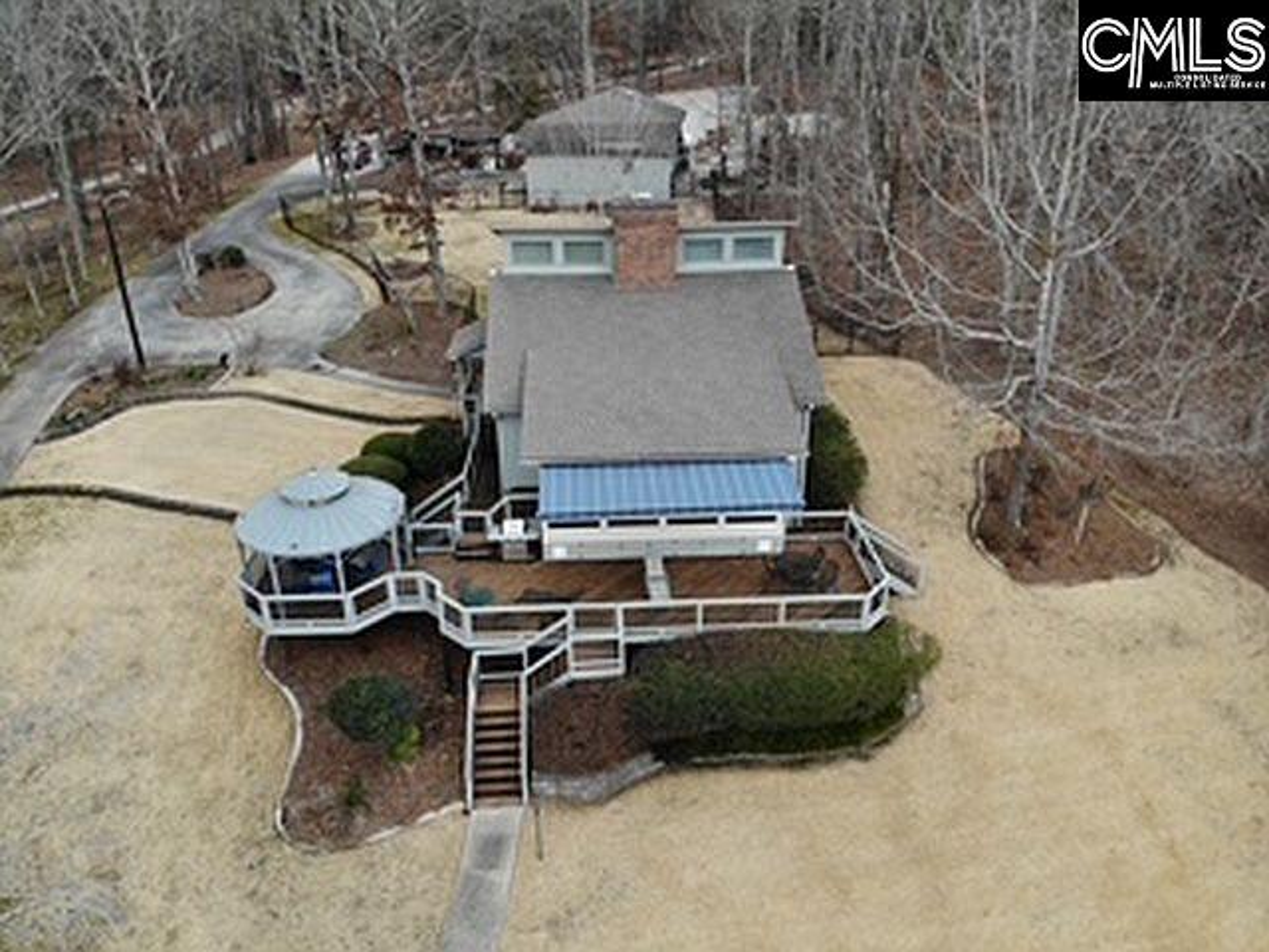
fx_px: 880
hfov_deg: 71.6
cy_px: 476
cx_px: 634
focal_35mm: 24
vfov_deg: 56.8
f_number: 2.8
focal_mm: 4.5
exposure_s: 1/263
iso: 100
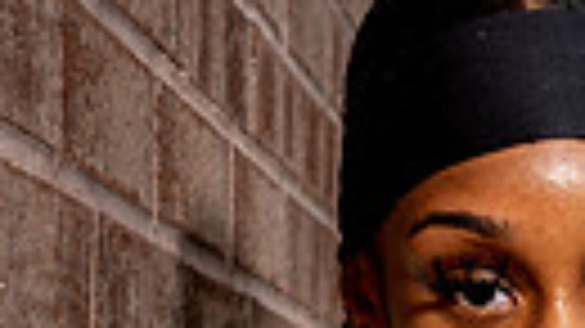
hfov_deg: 10.4
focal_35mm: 206
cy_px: 881
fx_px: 3194
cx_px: 540
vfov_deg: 5.6
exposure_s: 1/125
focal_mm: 57
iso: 100
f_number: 8
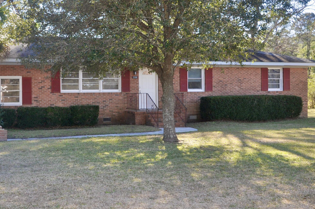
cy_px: 96
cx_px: 105
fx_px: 446
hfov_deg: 38.5
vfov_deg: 26.4
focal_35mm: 51
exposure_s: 1/200
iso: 200
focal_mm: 22
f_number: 7.1
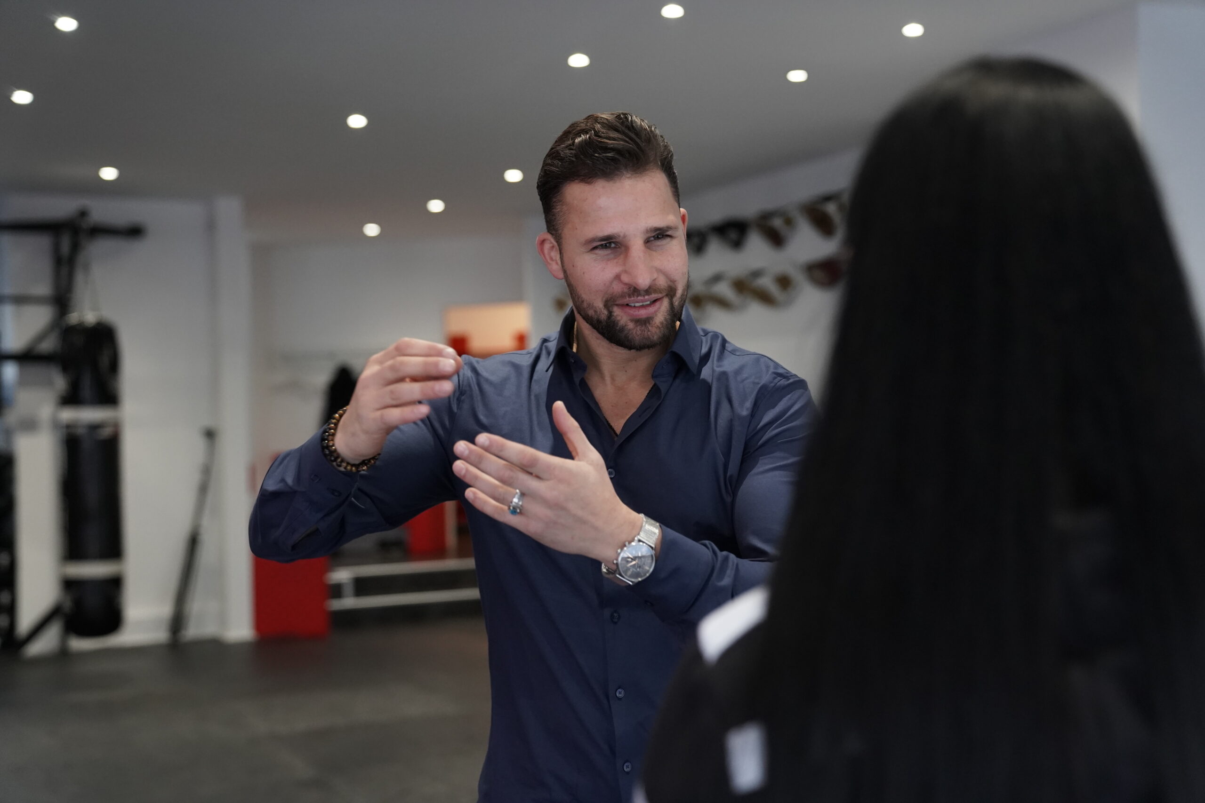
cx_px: 602
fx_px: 1607
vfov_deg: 28.1
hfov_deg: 41.1
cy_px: 402
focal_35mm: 48
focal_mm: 48
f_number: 2.8
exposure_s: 1/250
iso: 4000
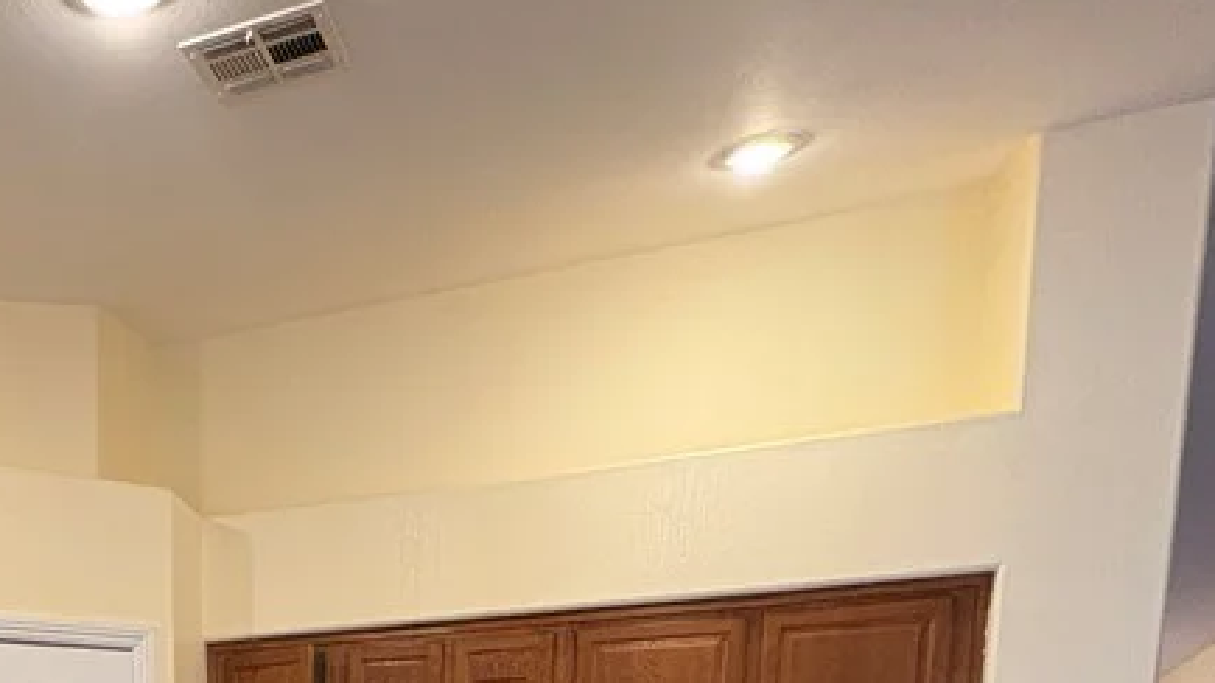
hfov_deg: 49.5
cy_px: 1047
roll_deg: +1.0
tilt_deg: -8.0
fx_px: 1160
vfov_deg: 24.7
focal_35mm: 36
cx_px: 129
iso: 320
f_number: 2.2
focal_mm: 2.22
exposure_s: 1/60
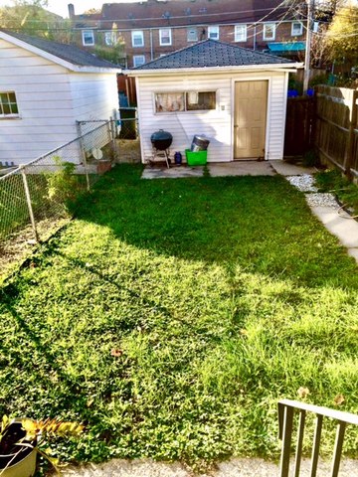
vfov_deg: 61.7
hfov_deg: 48.2
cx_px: 179
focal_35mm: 29
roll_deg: +1.2
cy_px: 238
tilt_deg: -23.4
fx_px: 400
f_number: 2.2
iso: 32
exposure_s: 1/586
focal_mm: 4.15
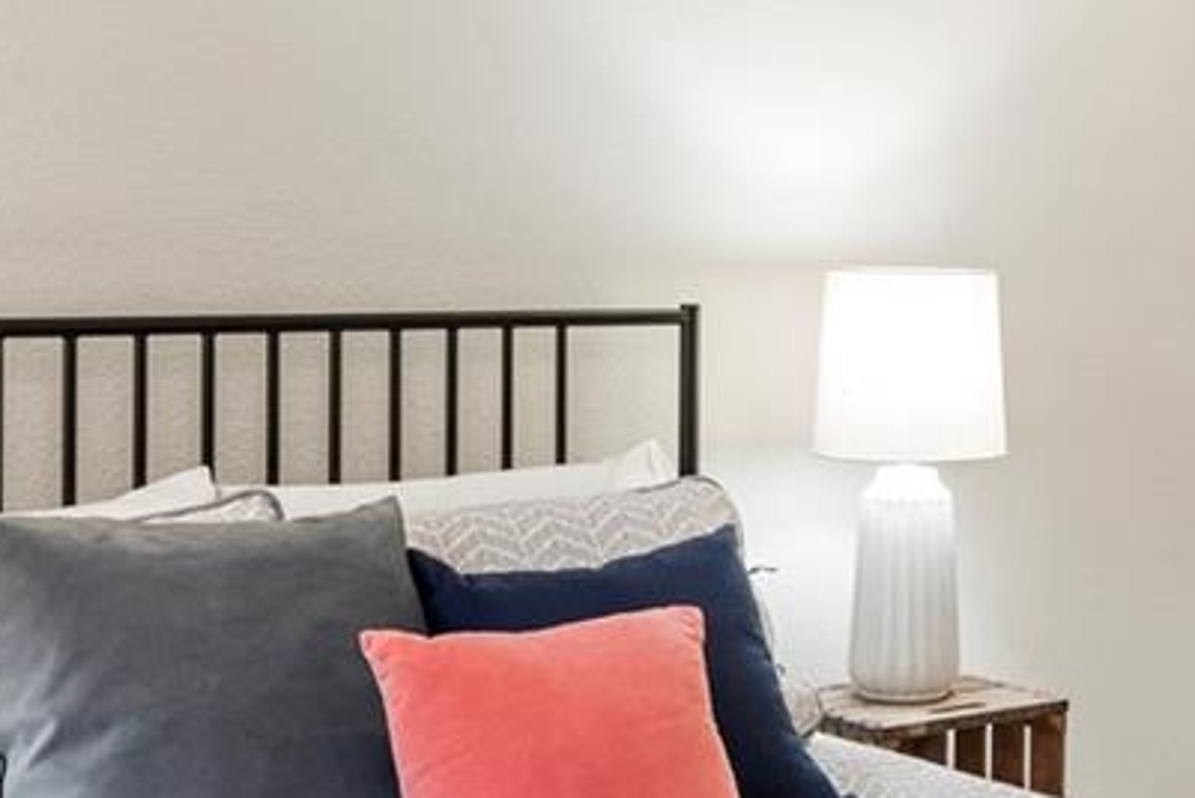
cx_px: 1081
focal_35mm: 64
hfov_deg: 30.0
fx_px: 2125
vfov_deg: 21.2
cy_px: 296
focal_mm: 16
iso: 250
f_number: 11
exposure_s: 1/2.5
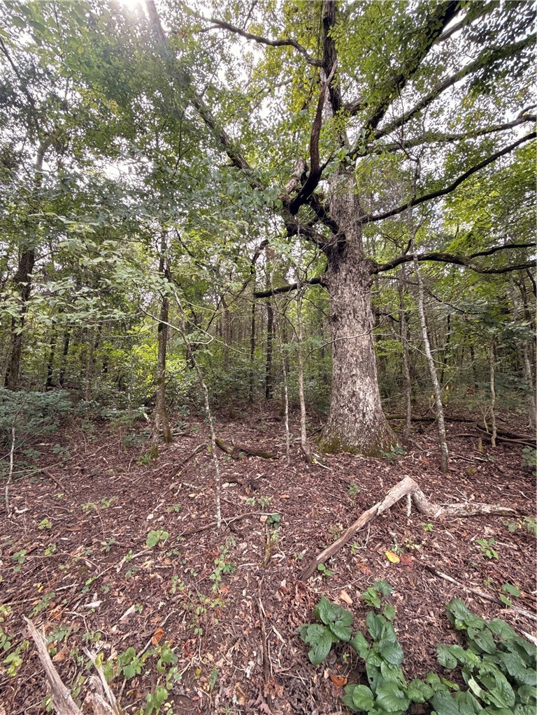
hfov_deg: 85.7
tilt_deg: +14.7
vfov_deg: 102.1
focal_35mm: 14
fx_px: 290
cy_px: 358
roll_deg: -0.9
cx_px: 268
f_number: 2.2
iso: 64
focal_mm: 2.22
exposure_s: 1/104
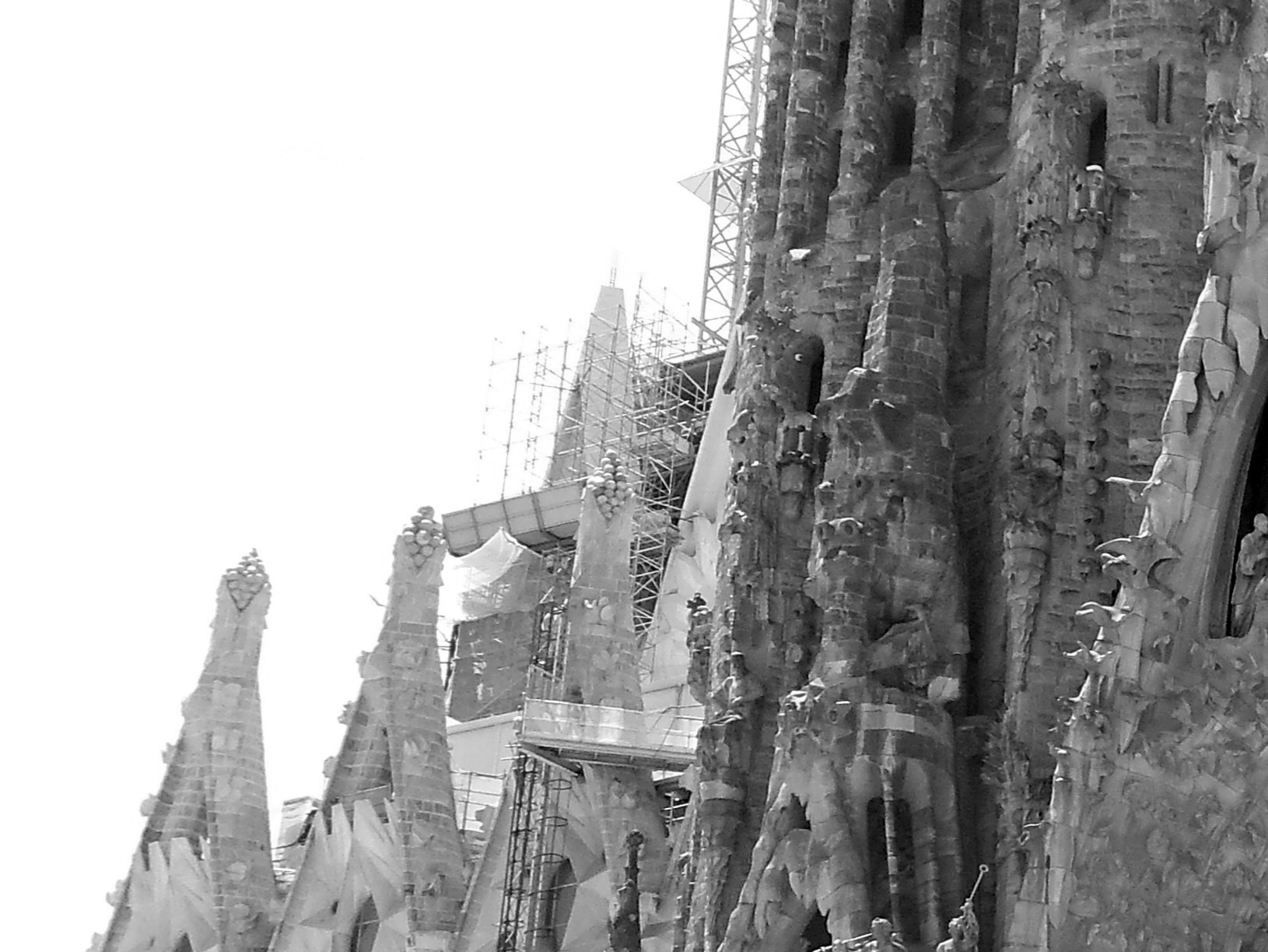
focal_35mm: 79
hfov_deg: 22.5
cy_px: 701
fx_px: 2894
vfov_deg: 18.6
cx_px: 1576
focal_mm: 4.5
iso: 80
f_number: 3.7
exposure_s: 1/200
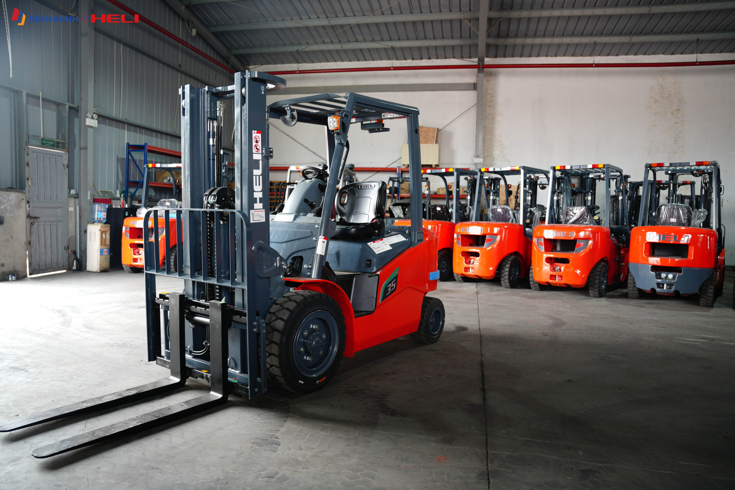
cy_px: 245
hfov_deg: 71.5
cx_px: 368
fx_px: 510
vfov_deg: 51.3
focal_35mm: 25
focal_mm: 25
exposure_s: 1/10
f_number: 2.8
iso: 80
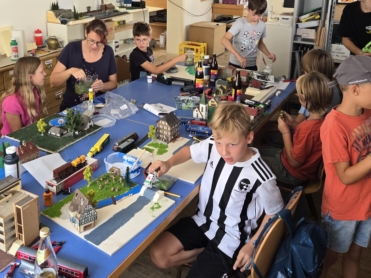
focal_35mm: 38
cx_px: 150
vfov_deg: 36.4
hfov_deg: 48.7
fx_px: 407
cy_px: 53
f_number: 1.8
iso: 200
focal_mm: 5.4
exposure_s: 1/180
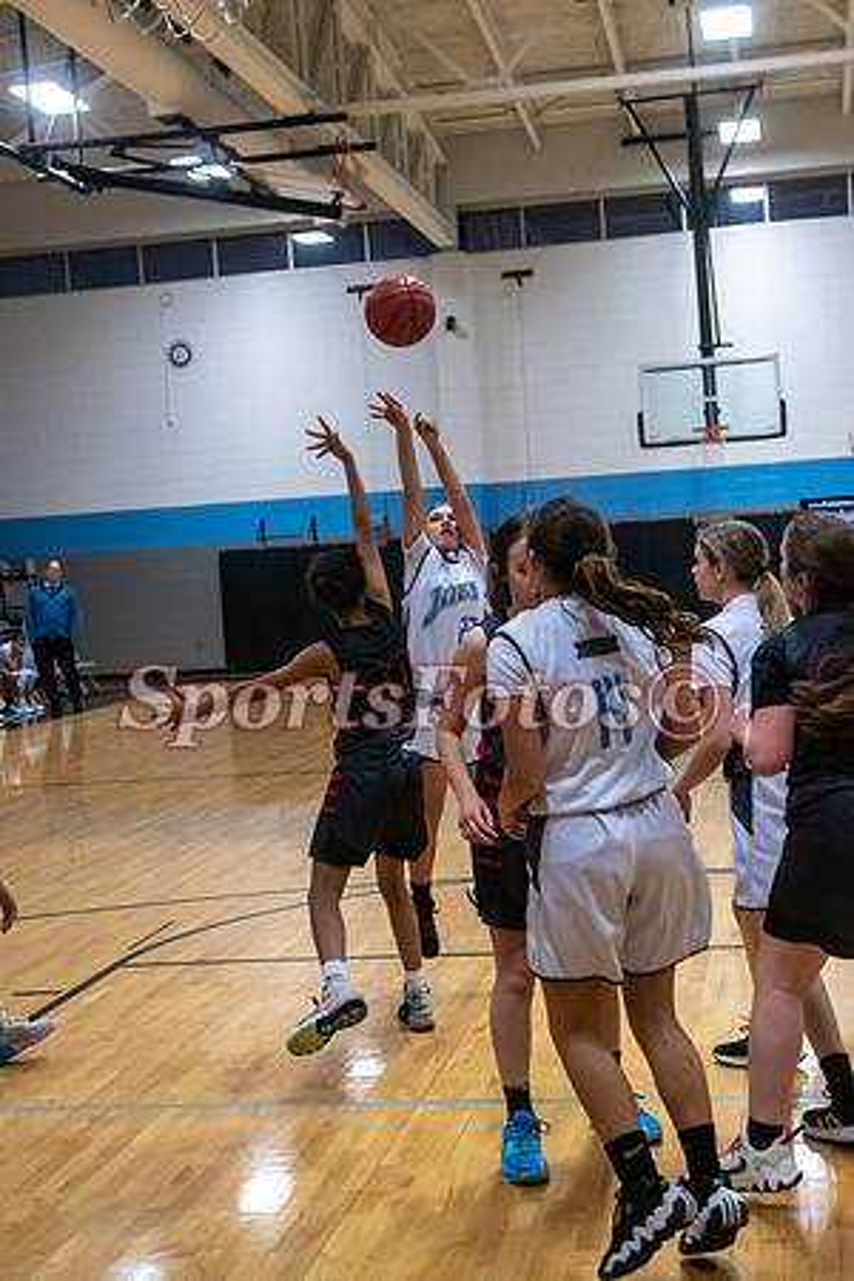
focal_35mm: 54
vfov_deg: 36.9
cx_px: 427
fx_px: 1921
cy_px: 640
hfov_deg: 25.1
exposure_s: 1/500
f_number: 4
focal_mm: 36
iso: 4000
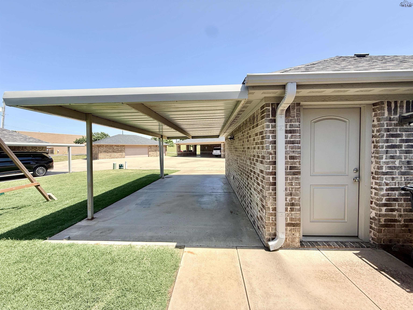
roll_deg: -0.3
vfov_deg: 85.7
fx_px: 167
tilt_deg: -2.7
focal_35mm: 14
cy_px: 155
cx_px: 206
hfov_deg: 102.1
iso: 50
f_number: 2.2
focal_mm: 2.22
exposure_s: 1/799
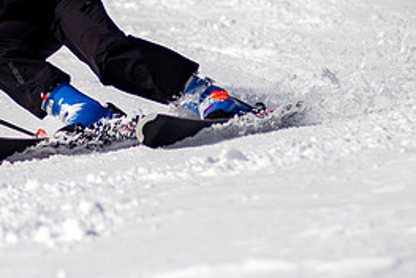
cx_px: 59
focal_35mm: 1286
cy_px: -36
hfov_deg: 1.6
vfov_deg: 1.1
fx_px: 14877
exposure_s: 1/6400
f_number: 2.8
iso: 100
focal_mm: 300
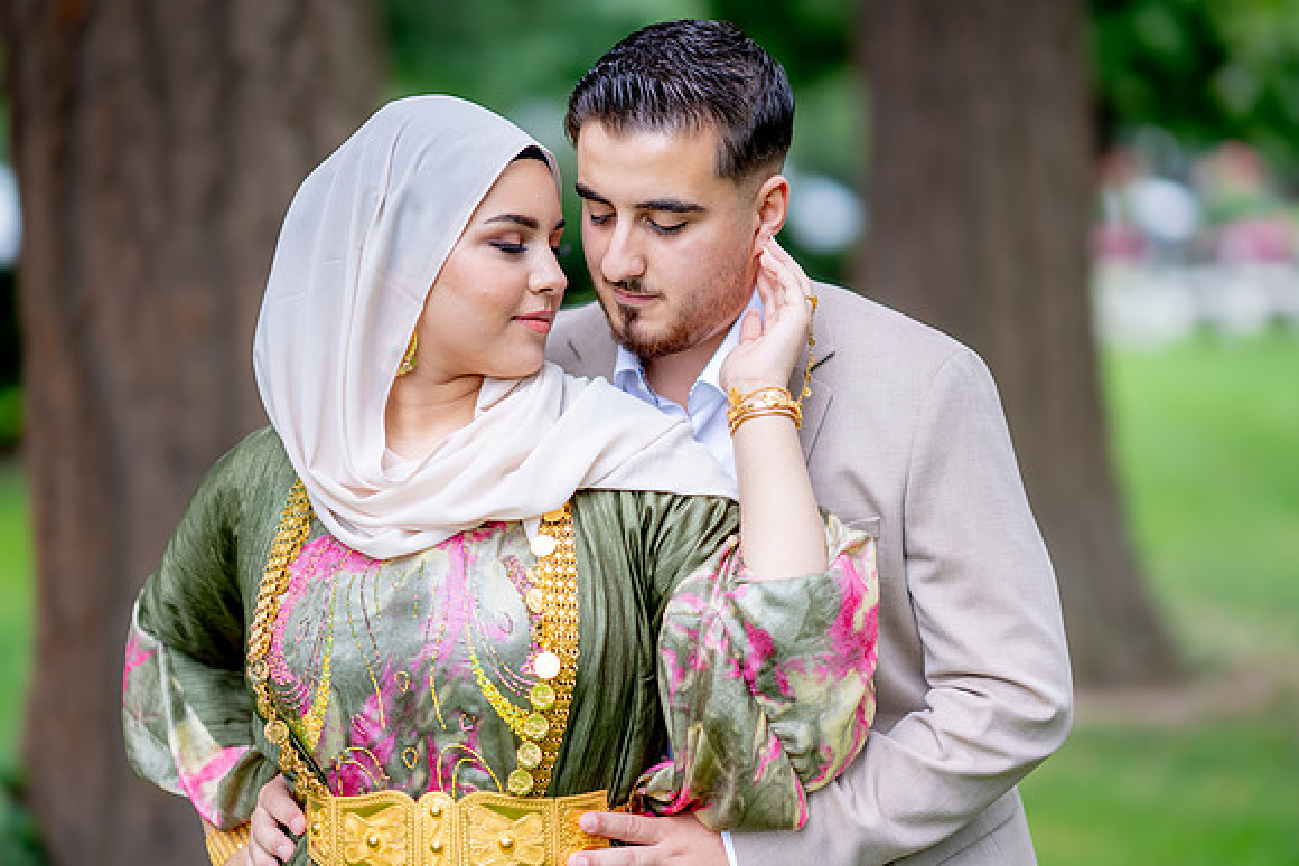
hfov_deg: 23.9
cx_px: 650
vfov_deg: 16.1
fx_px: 3068
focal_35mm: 85
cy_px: 433
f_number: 1.4
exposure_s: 1/1000
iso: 100
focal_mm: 85
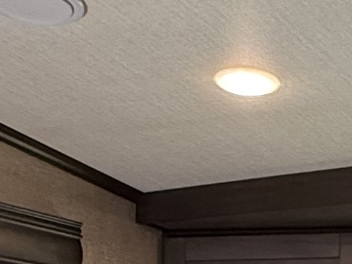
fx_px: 1098
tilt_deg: -5.5
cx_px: 266
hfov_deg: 18.1
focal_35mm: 108
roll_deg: -1.4
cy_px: 532
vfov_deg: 12.1
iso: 250
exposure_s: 1/99
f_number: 2.2
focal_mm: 2.22
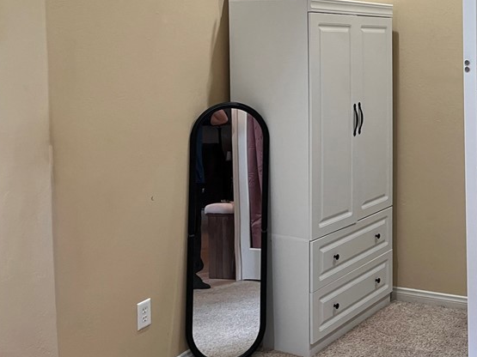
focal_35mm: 48
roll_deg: +0.8
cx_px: 434
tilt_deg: -2.2
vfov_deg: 29.7
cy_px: 82
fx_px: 661
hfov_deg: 37.0
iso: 125
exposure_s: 1/60
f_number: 1.6
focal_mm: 5.1
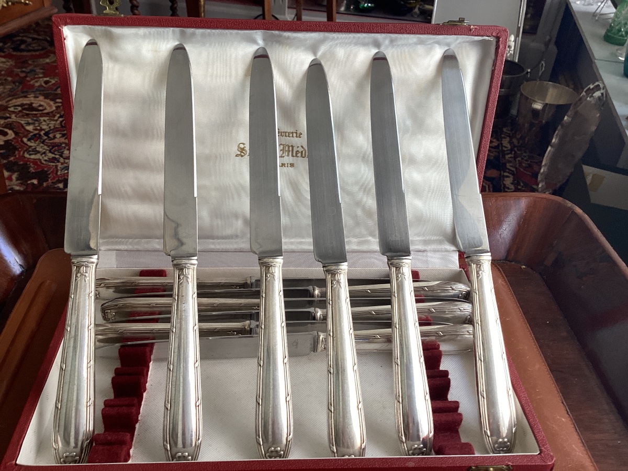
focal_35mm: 31
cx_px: 314
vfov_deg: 45.4
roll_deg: -4.1
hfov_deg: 58.4
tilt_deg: -36.4
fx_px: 562
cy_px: 236
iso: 50
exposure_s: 1/60
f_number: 2.4
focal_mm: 3.3
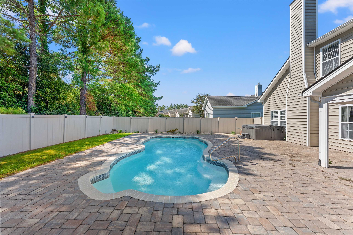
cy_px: 118
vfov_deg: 81.2
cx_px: 176
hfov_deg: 104.3
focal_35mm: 14
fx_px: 137
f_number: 7.1
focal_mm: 14
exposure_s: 1/200
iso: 320
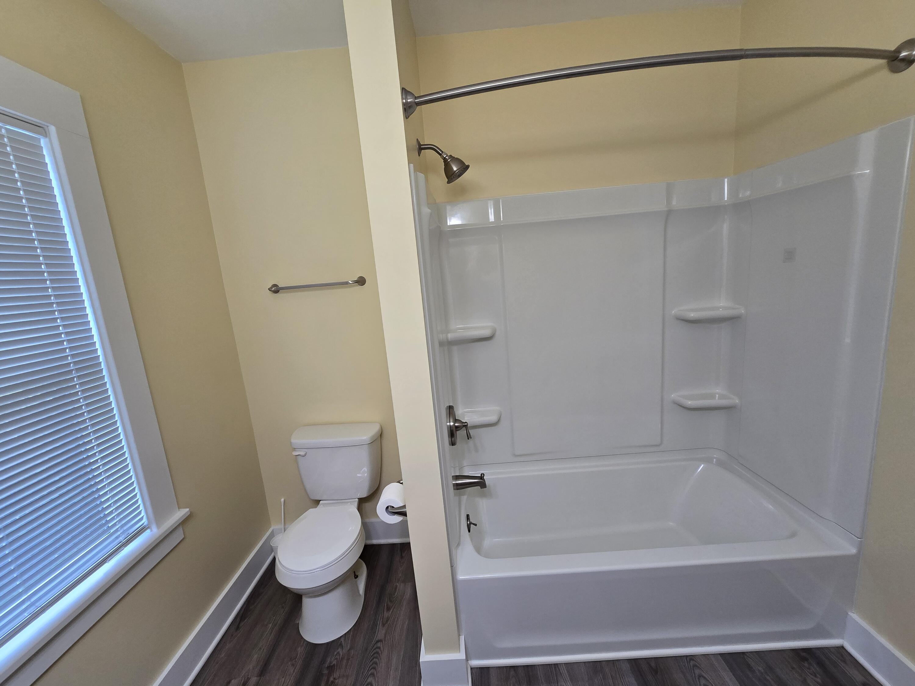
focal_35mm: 13
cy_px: 343
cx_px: 458
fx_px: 344
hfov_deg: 106.2
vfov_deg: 89.9
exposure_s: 1/60
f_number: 2.2
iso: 160
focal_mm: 2.2
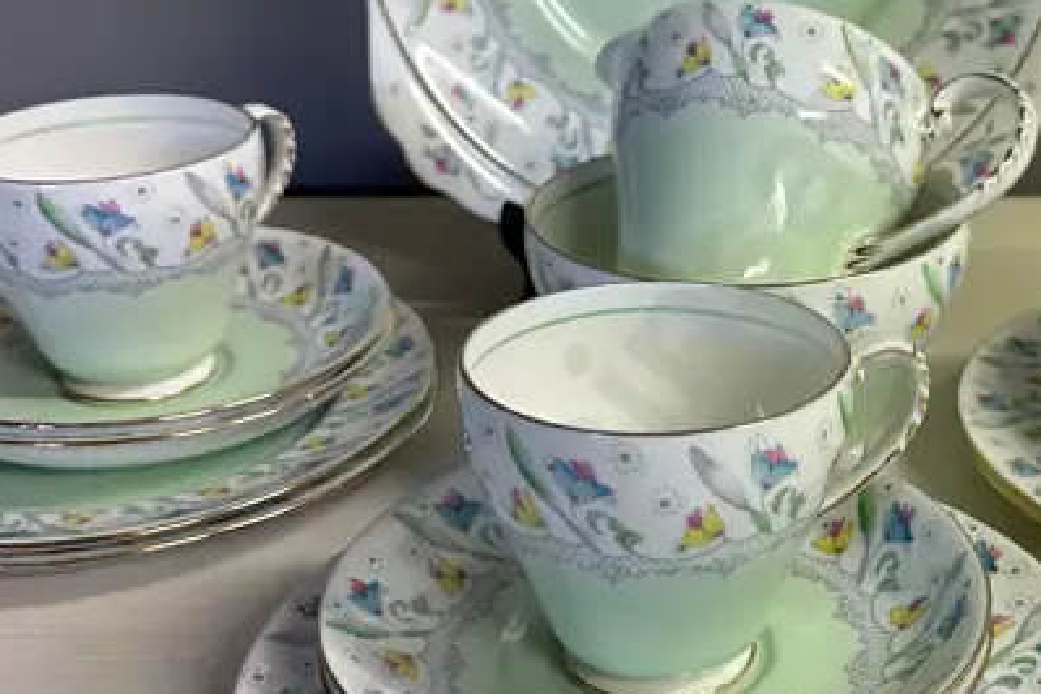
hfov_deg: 31.1
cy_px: 287
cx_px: 723
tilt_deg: -21.8
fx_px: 1851
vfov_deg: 21.2
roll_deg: +0.3
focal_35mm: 64
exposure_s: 1/100
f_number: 1.78
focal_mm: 6.86
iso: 125
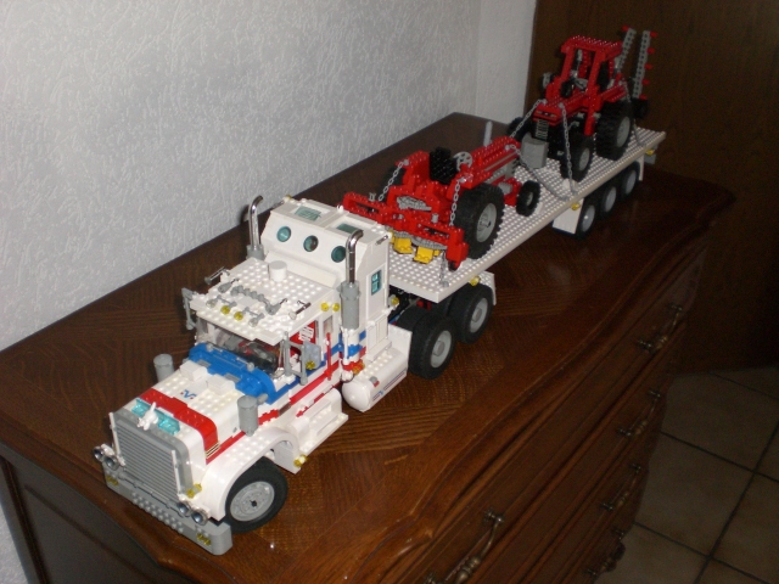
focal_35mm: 38
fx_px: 855
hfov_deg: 49.0
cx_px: 390
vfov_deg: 37.7
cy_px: 292
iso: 200
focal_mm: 6.3
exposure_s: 1/60
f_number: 3.1
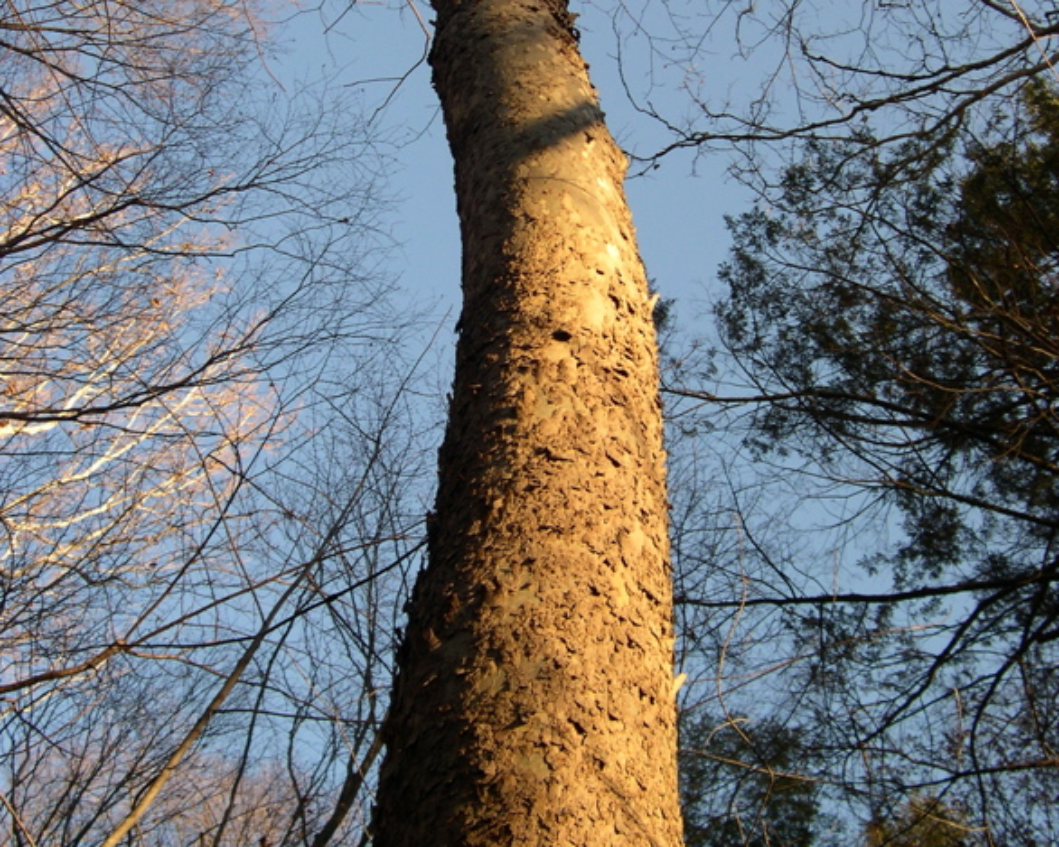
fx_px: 1693
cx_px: 567
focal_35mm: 54
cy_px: 230
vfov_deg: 27.8
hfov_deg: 34.7
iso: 100
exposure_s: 1/302
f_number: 2.8
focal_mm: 8
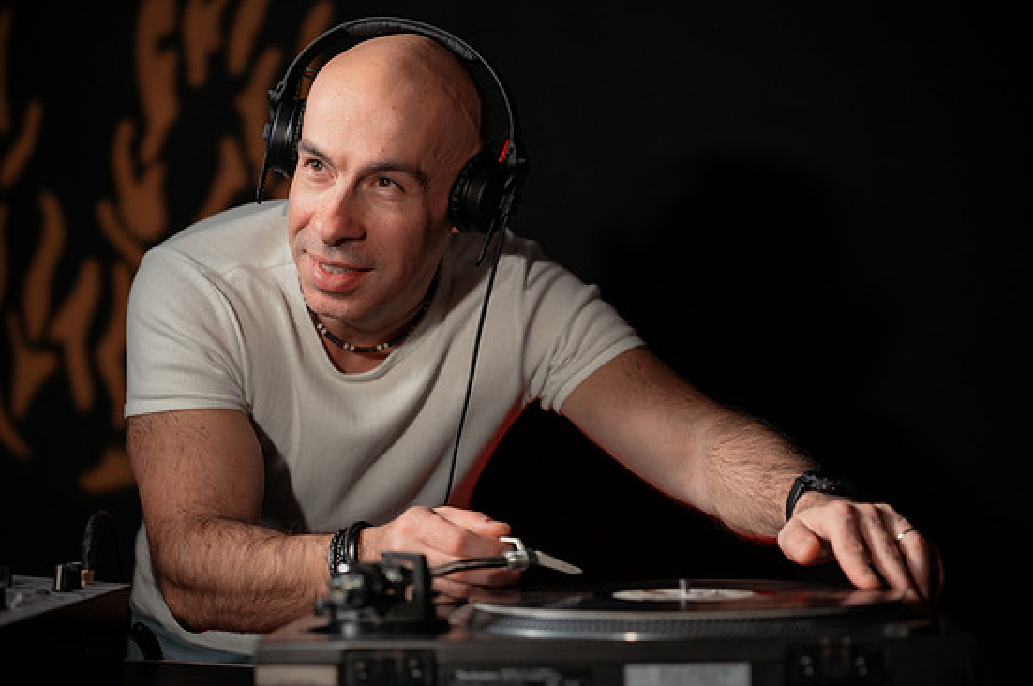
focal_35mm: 79
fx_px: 2264
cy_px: 360
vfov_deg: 17.2
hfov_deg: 25.7
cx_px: 527
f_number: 2.8
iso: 400
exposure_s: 1/125
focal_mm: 75
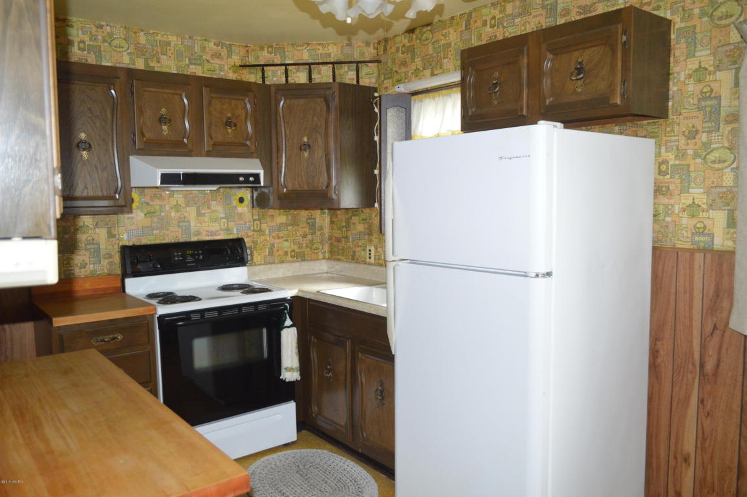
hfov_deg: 67.4
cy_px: 248
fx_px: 560
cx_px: 374
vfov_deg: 47.9
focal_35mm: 27
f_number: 3.5
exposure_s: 1/60
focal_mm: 18
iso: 1400
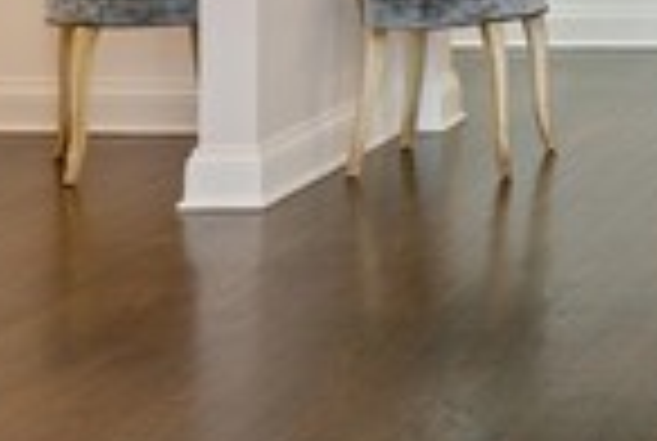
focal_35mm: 127
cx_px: 1156
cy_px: -263
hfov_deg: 14.3
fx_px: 2322
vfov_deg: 10.4
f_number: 7.1
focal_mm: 29
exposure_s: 1/4
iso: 320
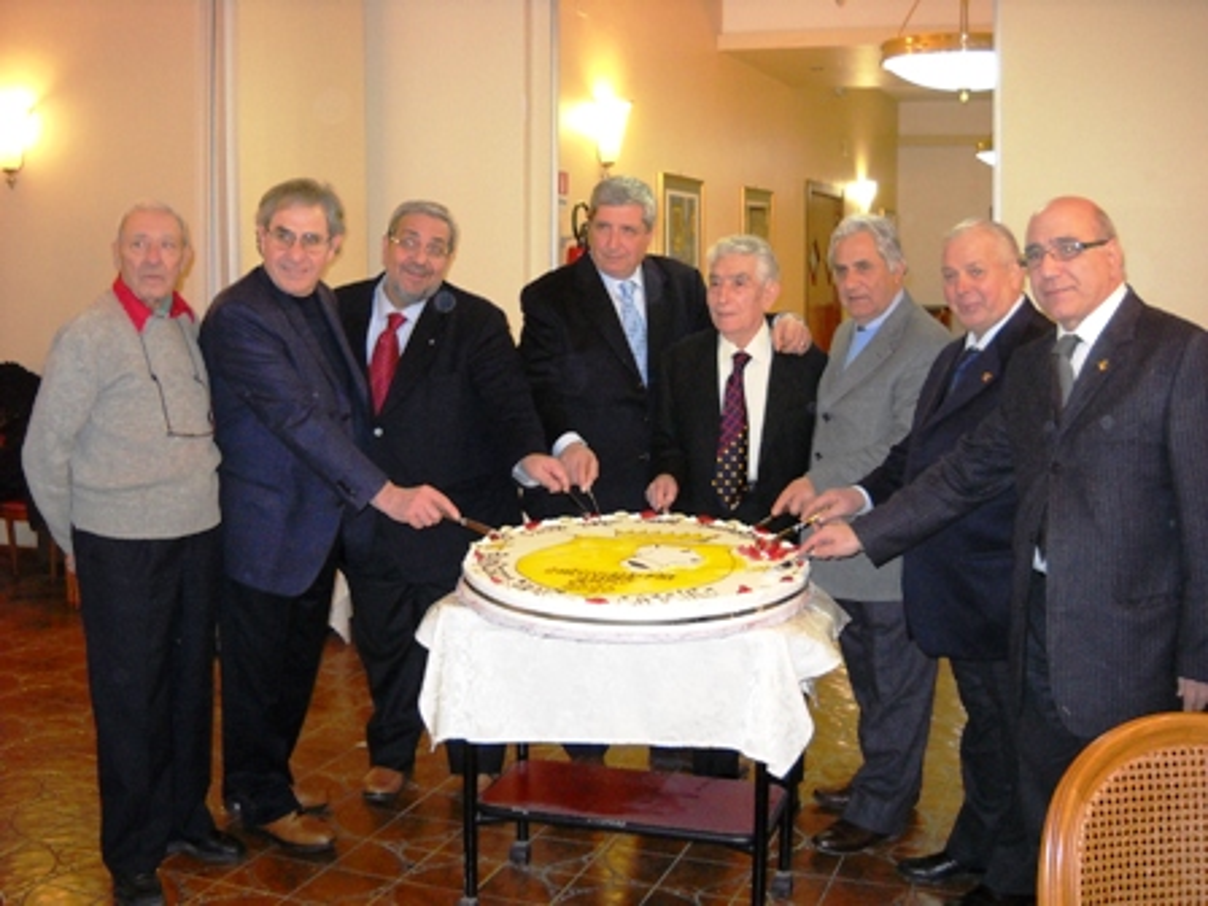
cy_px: 453
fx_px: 1431
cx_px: 604
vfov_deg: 35.1
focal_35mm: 41
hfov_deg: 45.8
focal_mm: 6.72
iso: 400
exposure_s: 1/30
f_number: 3.1
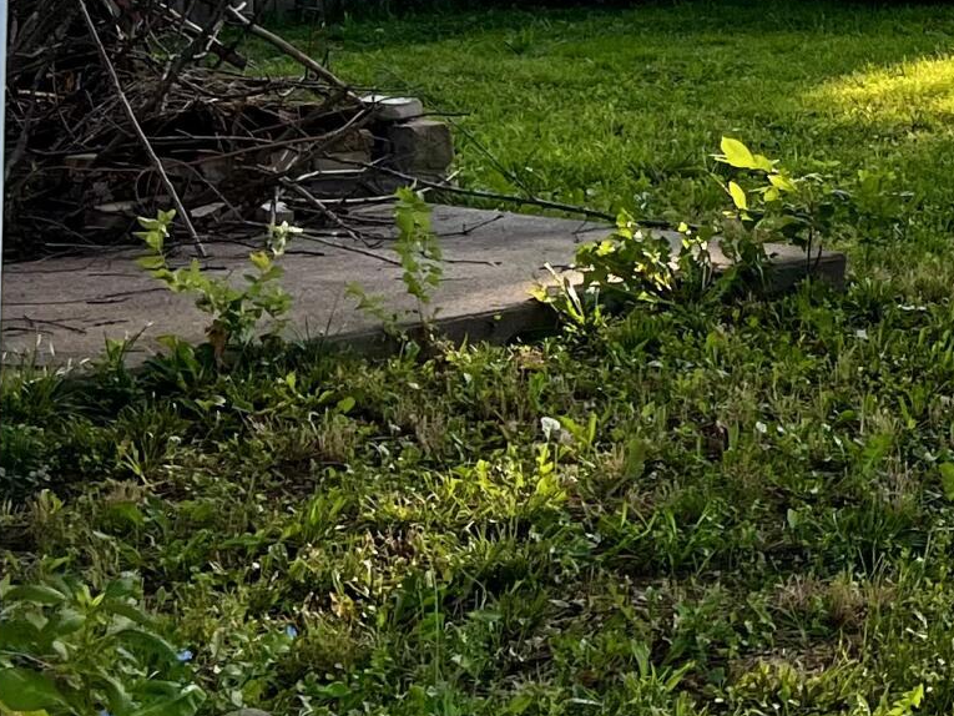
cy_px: -72
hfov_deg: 16.8
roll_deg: -1.4
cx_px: 1576
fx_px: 2812
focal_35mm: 102
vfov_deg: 14.2
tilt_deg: -3.3
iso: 50
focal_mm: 5.7
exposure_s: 1/687
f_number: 1.5
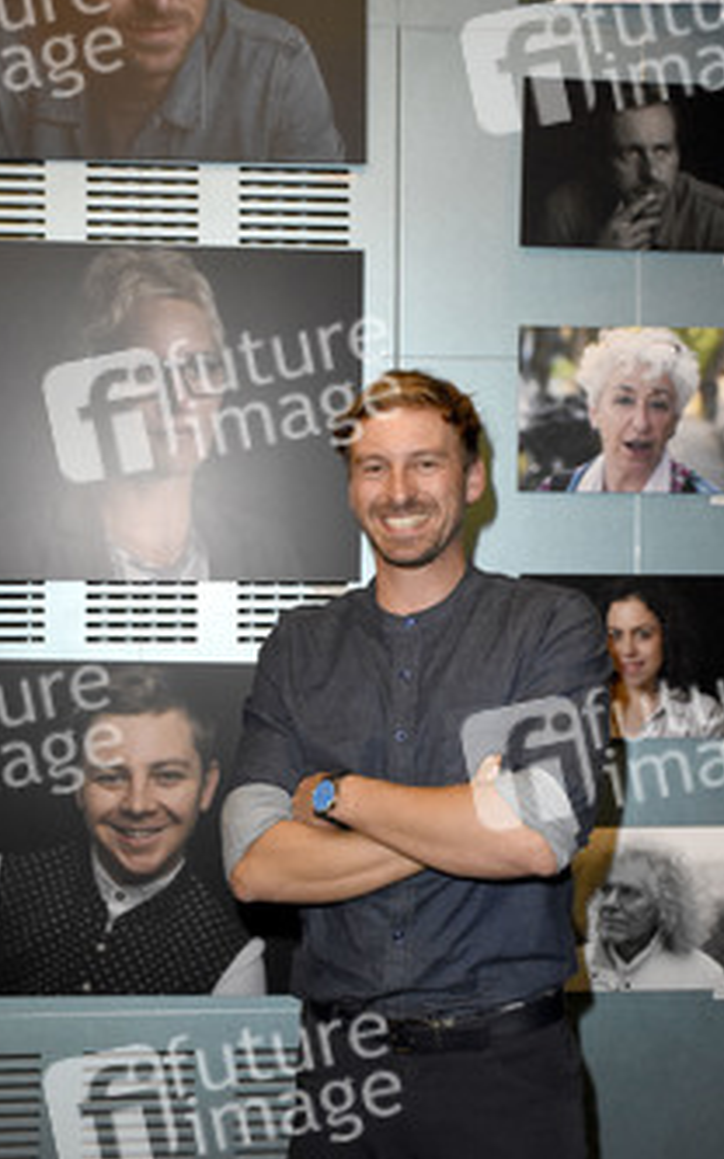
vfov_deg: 36.9
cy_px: 574
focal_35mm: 55
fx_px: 1737
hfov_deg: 23.5
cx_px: 324
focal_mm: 30
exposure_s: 1/60
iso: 3200
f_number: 6.3
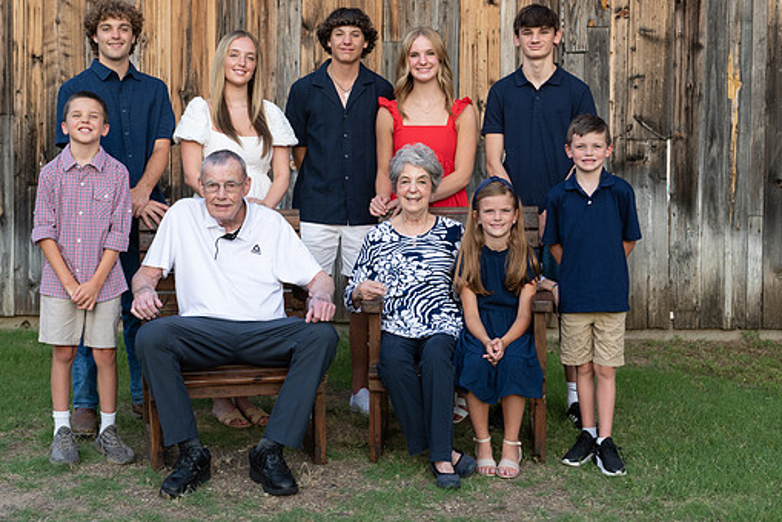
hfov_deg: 32.3
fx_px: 1347
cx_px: 352
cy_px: 229
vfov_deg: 21.9
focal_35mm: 62
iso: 200
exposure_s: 1/500
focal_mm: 50
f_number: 2.8
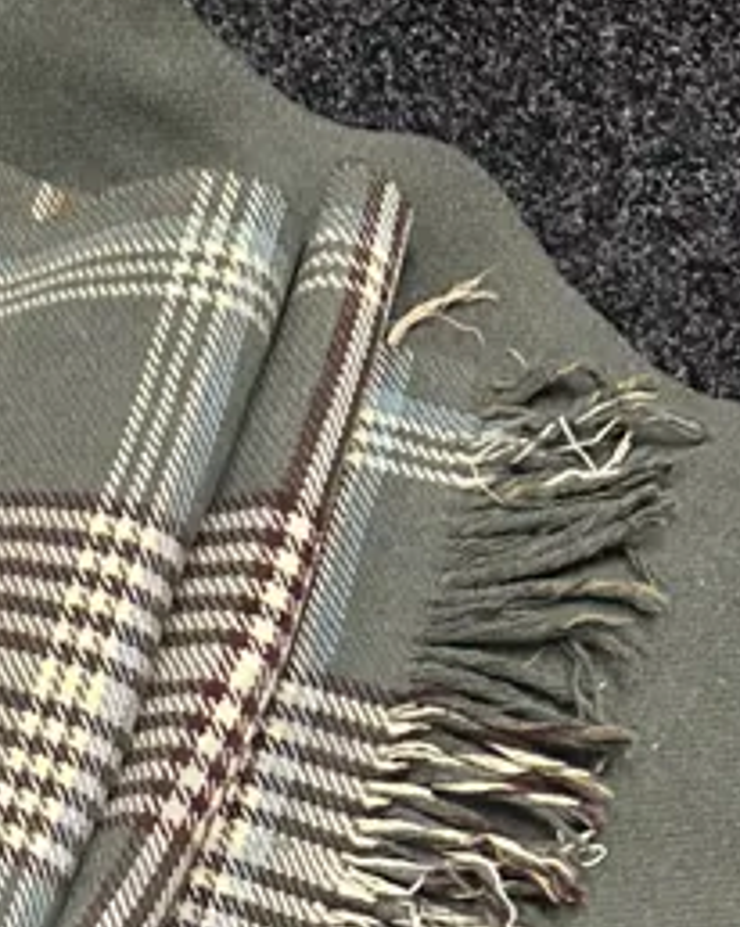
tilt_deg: -82.2
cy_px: 1437
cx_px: -244
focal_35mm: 93
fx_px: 2549
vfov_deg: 18.1
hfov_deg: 15.6
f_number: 1.78
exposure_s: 1/50
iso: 320
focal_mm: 6.86
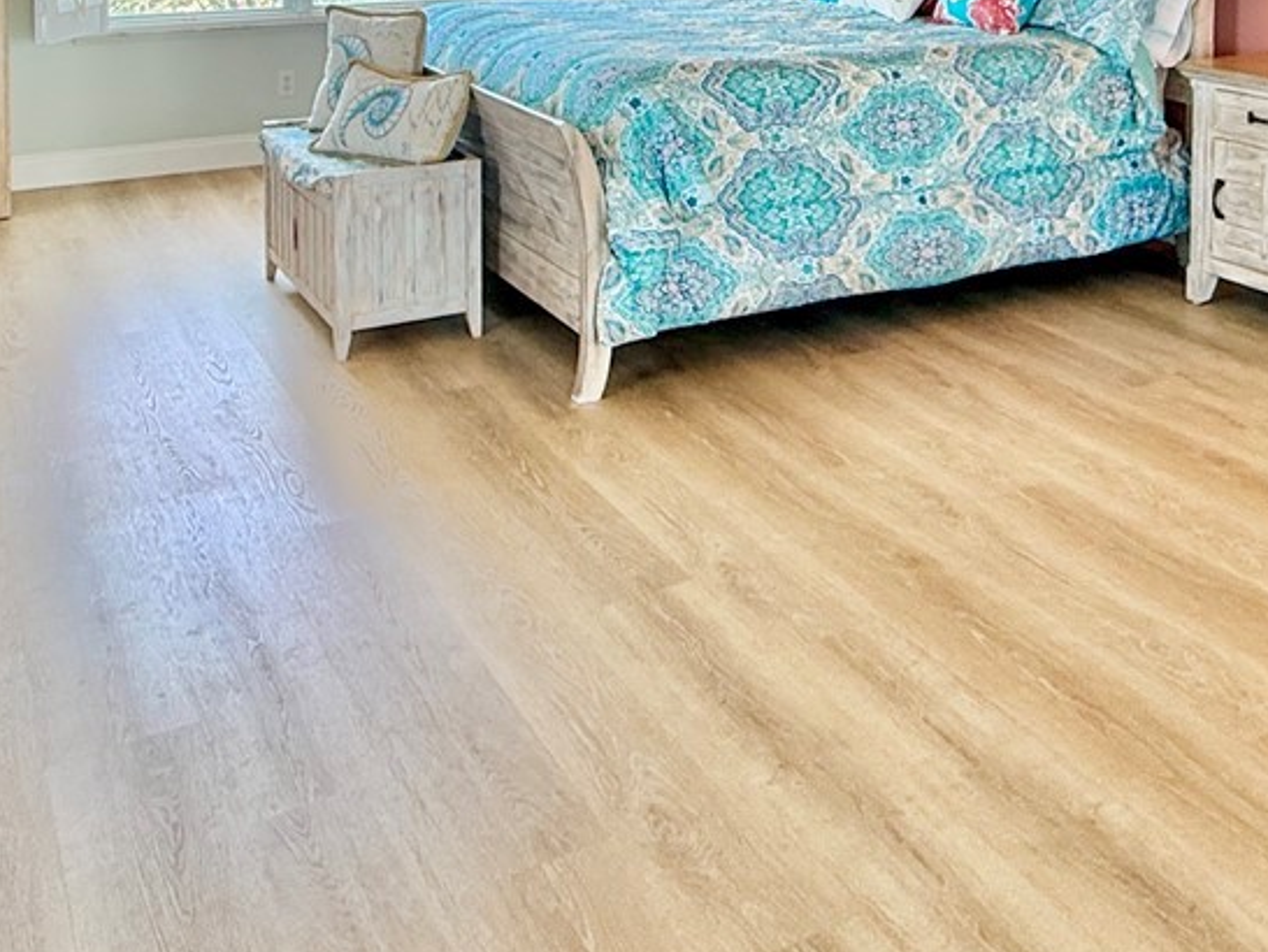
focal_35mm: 41
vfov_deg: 31.5
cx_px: 831
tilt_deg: -2.6
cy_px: -79
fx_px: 1503
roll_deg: -0.2
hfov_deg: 45.2
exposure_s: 1/120
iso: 80
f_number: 2.2
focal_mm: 2.22
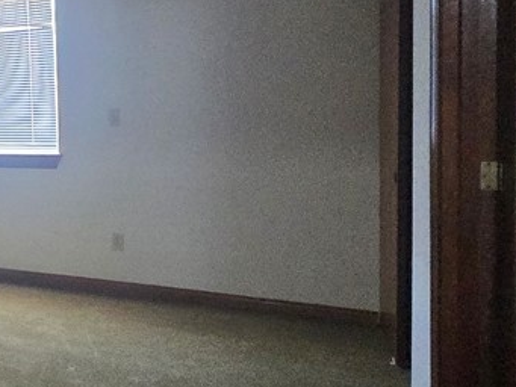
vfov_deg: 36.5
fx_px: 582
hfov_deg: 33.7
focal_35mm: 39
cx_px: -163
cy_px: 130
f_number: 2.2
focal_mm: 2.2
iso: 640
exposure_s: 1/60
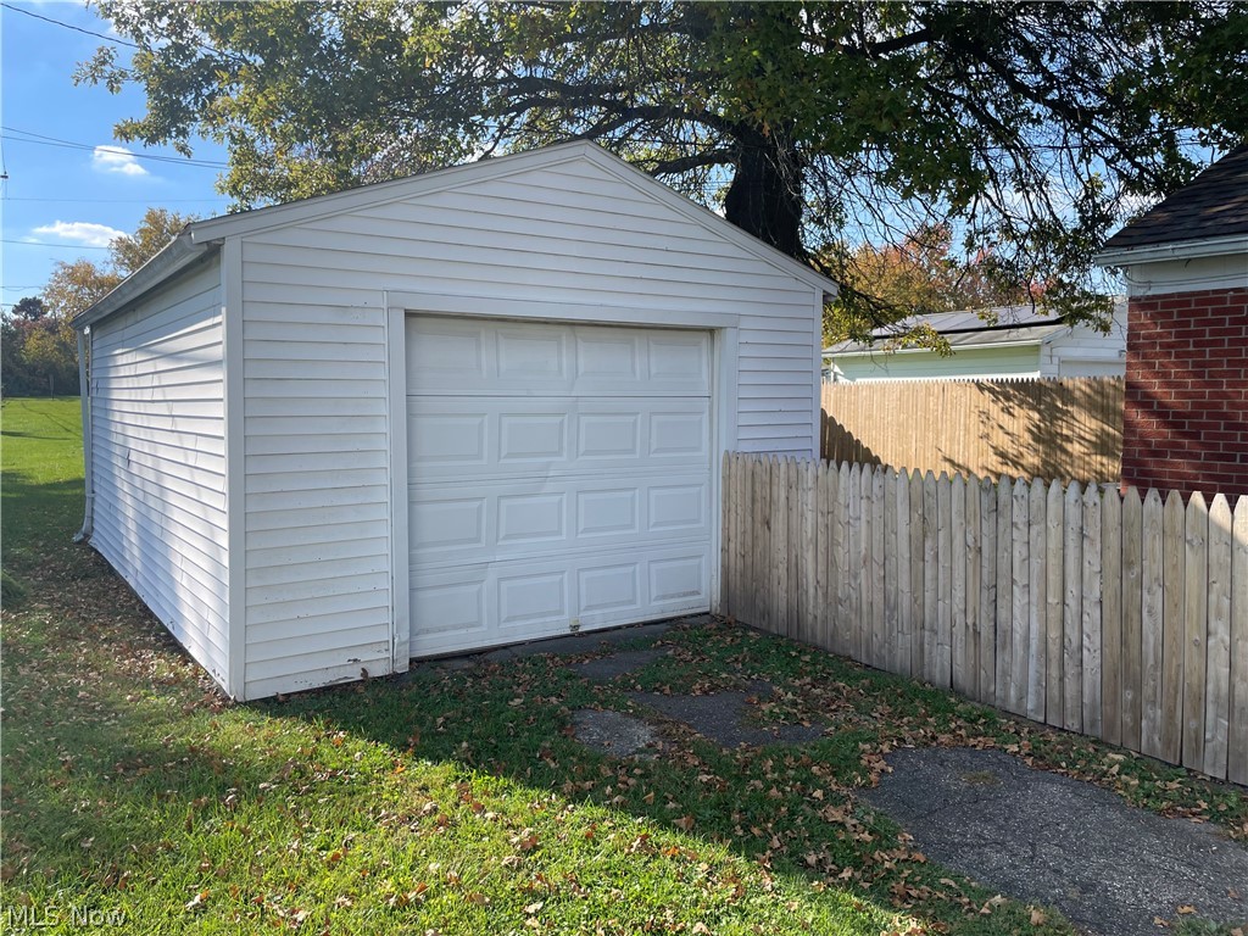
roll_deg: +0.6
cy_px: 468
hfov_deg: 67.3
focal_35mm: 26
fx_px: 937
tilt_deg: -4.6
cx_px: 624
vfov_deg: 53.1
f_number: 1.6
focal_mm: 4.2
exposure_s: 1/1984
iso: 32
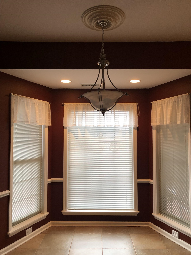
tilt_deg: +2.2
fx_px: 206
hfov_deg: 49.7
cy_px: 128
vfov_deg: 63.4
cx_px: 96
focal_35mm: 28
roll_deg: +0.7
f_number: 1.8
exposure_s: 1/24
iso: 40
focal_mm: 3.99
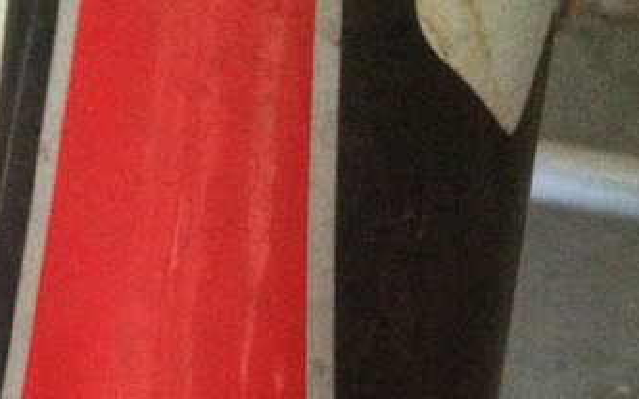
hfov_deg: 23.0
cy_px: 558
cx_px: 130
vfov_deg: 13.9
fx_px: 1550
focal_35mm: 89
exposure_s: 1/15
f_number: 2.8
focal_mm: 3.85
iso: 1000
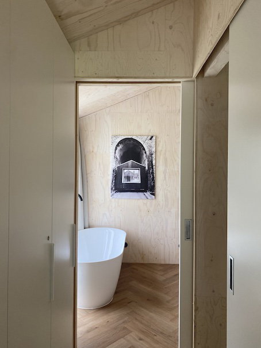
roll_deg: -1.1
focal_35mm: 26
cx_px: 130
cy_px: 174
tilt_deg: +0.7
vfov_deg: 67.3
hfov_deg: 53.1
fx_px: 261
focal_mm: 4.25
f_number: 1.8
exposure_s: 1/108
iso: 125
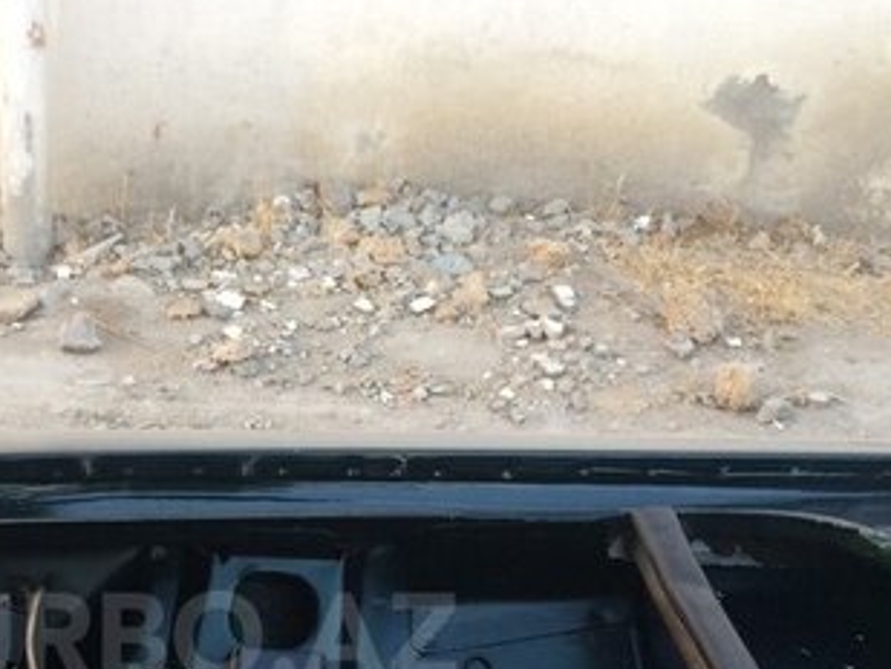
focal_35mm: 62
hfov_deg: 30.3
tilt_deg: -33.1
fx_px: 1596
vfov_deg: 22.9
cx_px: 161
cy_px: 636
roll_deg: -2.5
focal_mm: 4.15
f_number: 2.2
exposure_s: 1/33
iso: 40
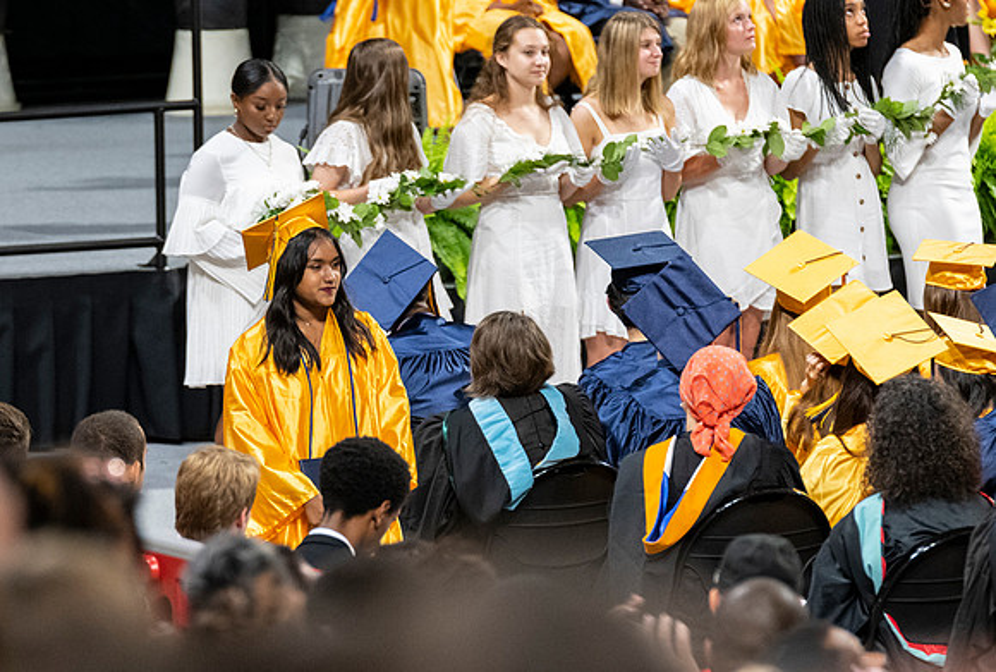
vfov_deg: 4.1
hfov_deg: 6.1
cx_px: 330
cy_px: 431
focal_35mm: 337
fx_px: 9365
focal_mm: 190
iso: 2000
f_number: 4
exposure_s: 1/200
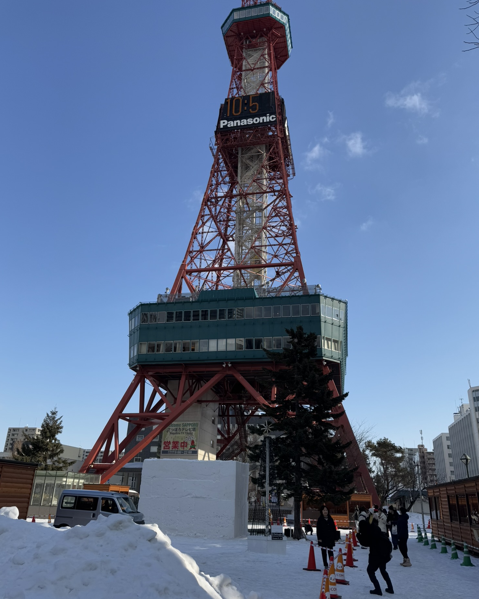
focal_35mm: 26
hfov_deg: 54.9
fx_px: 461
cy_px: 311
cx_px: 241
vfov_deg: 66.0
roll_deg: -3.7
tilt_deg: +24.1
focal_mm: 6.76
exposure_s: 1/4950
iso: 80
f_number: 1.78
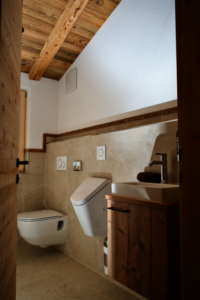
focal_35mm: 28
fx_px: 233
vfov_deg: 65.5
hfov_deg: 46.4
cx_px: 100
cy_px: 150
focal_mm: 28
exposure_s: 1/200
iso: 640
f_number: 6.3
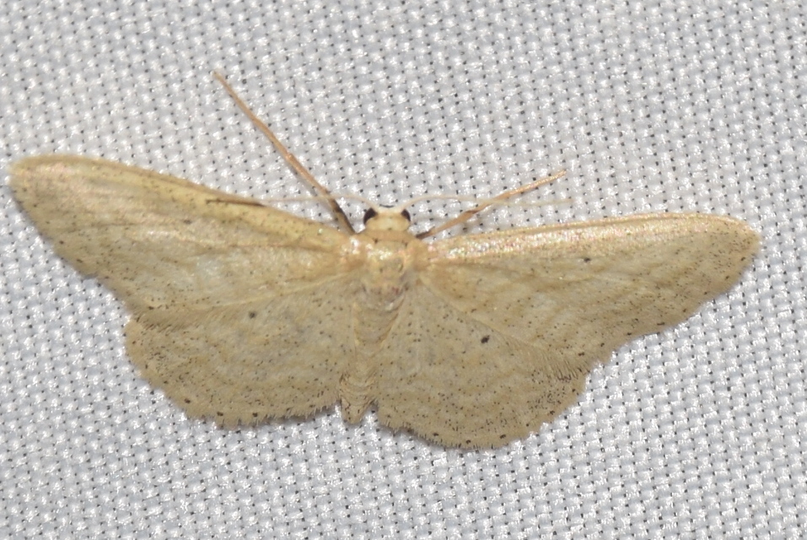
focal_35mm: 210
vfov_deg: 6.6
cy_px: 270
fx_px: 4712
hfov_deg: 9.8
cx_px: 404
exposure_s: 1/160
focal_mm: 140
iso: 100
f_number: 13
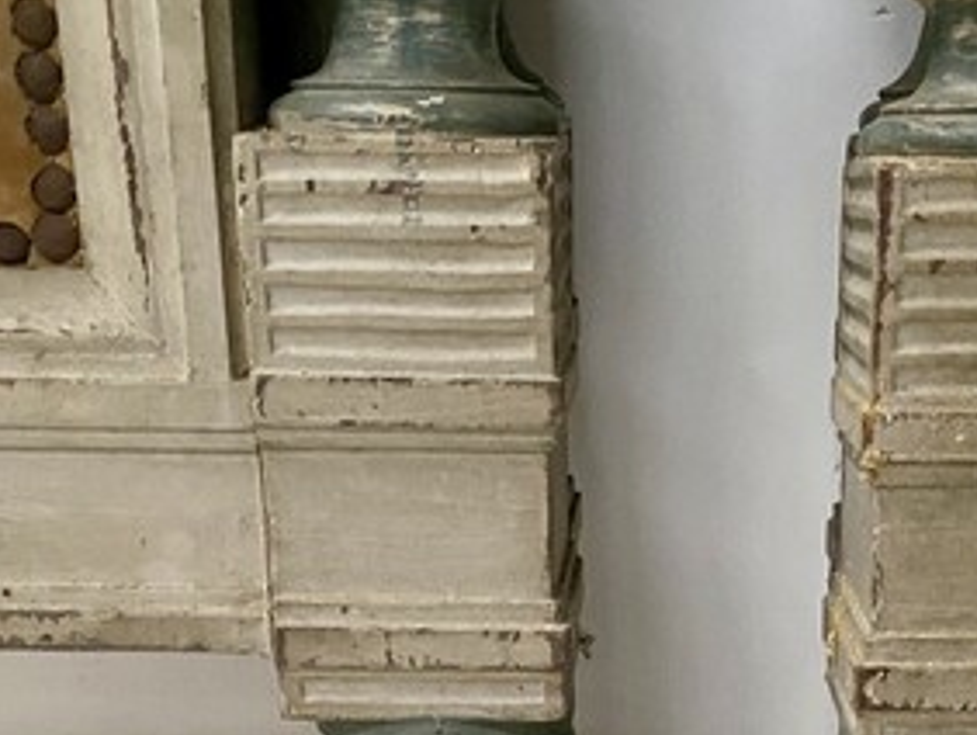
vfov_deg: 23.6
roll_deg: -2.0
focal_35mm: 59
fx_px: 1667
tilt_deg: -24.0
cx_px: 793
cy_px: 770
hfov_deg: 31.7
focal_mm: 4.25
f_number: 1.8
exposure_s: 1/40
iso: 500
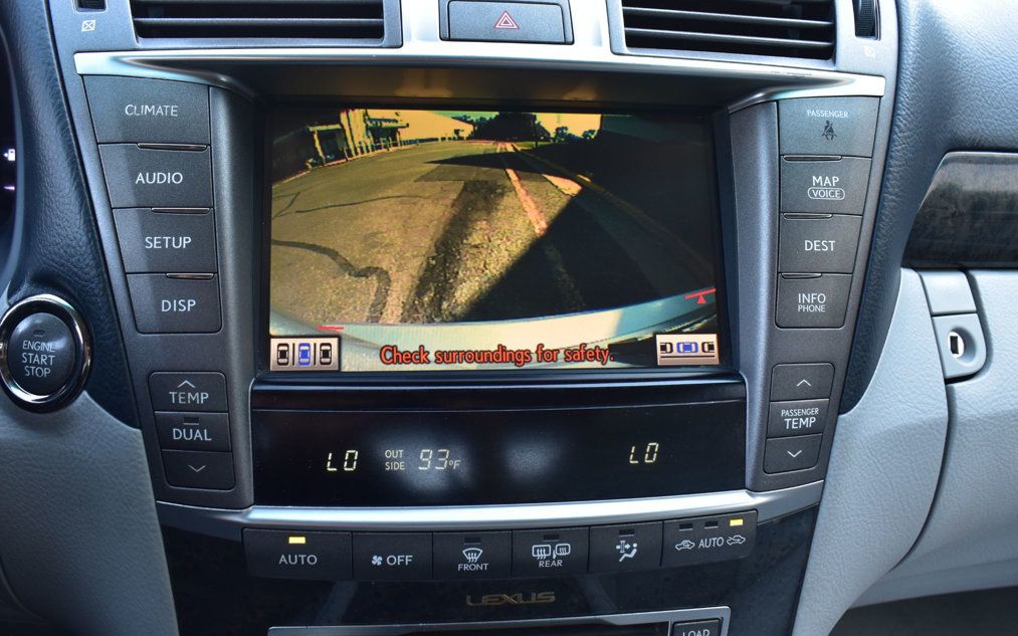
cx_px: 506
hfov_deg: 56.7
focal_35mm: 34
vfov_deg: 37.3
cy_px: 309
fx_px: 943
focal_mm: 22
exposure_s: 1/30
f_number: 7.1
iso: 400
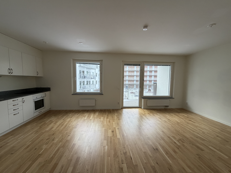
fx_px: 93
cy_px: 86
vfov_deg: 85.7
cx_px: 116
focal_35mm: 14
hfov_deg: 102.1
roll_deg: -0.4
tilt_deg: -4.8
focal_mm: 2.22
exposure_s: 1/121
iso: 200
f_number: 2.2
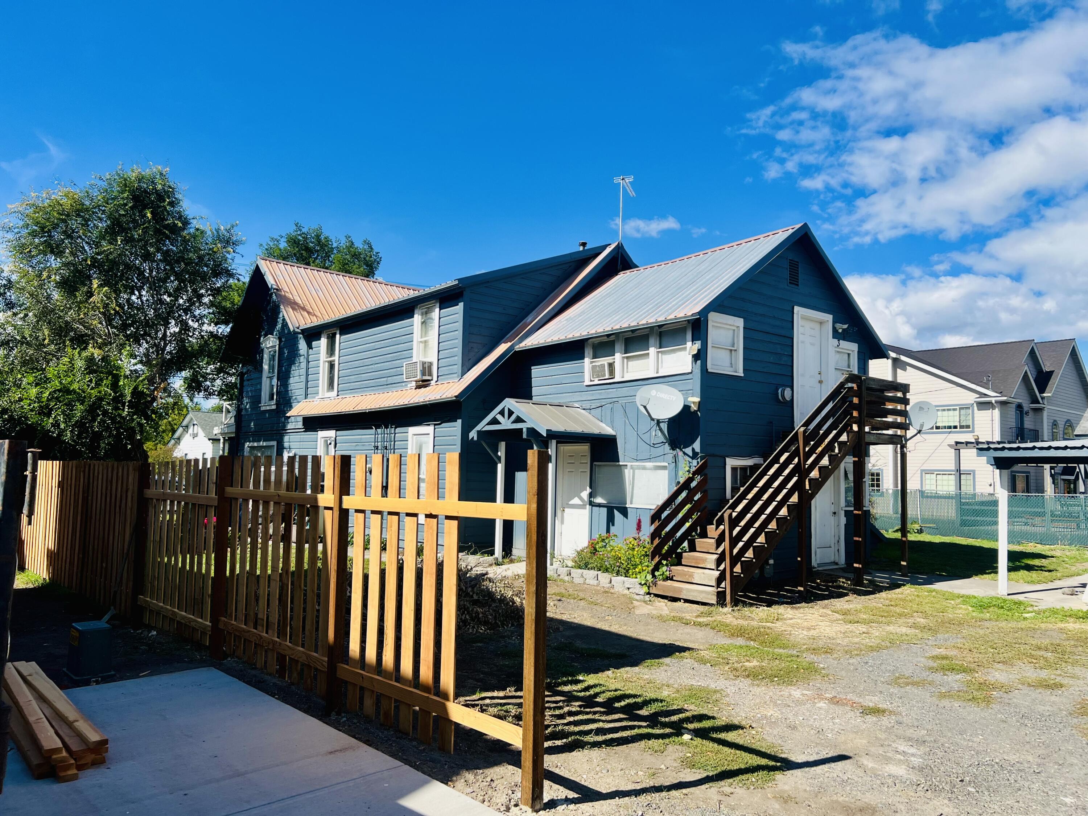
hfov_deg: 67.3
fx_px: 817
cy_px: 408
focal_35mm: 26
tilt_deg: +4.8
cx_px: 544
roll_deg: -1.6
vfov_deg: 53.1
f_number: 1.5
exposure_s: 1/3968
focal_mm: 5.7
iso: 50
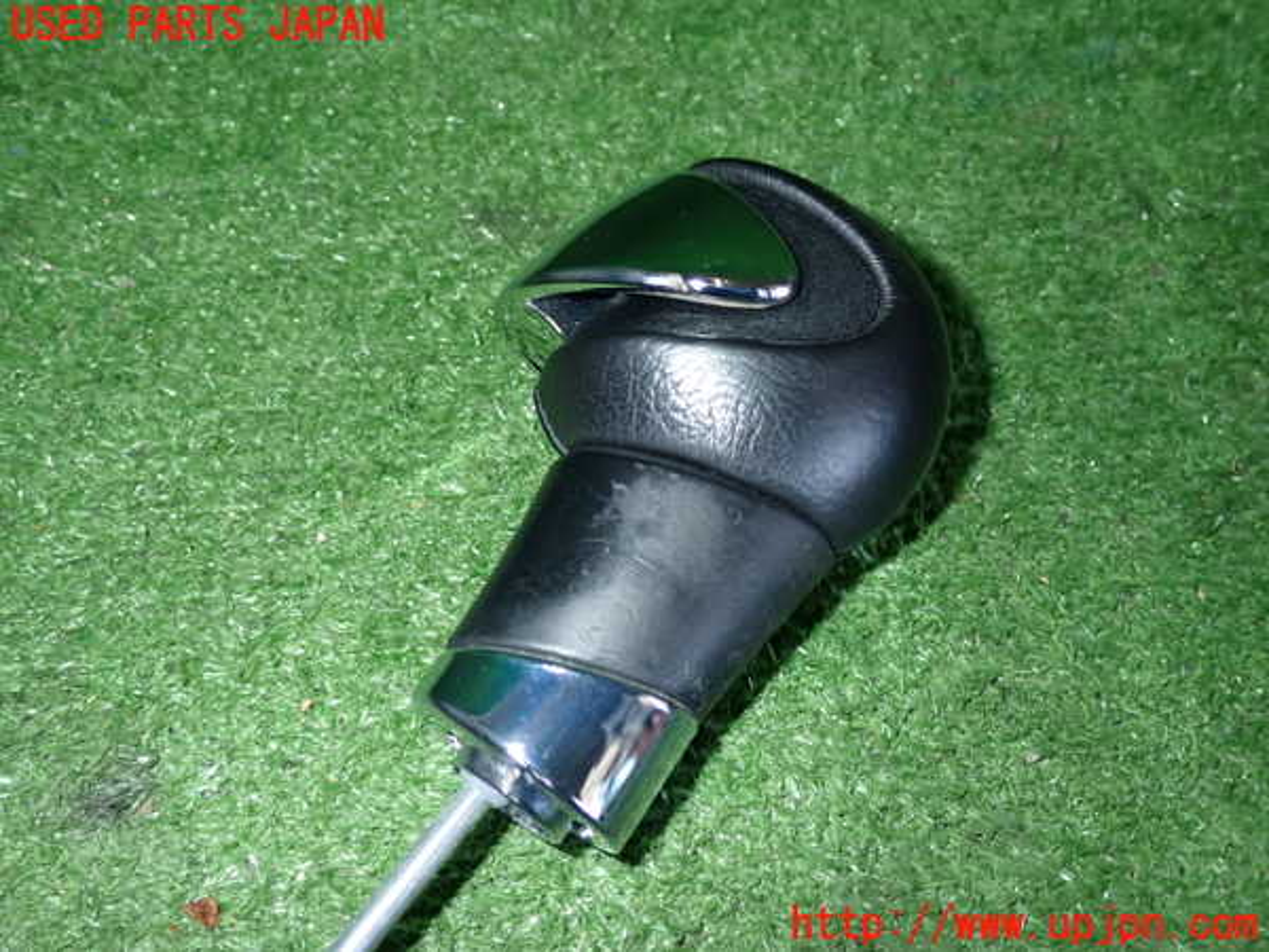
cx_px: 634
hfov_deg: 56.8
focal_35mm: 32
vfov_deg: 44.2
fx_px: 1173
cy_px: 476
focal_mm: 5.79
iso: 200
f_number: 7.1
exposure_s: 1/30
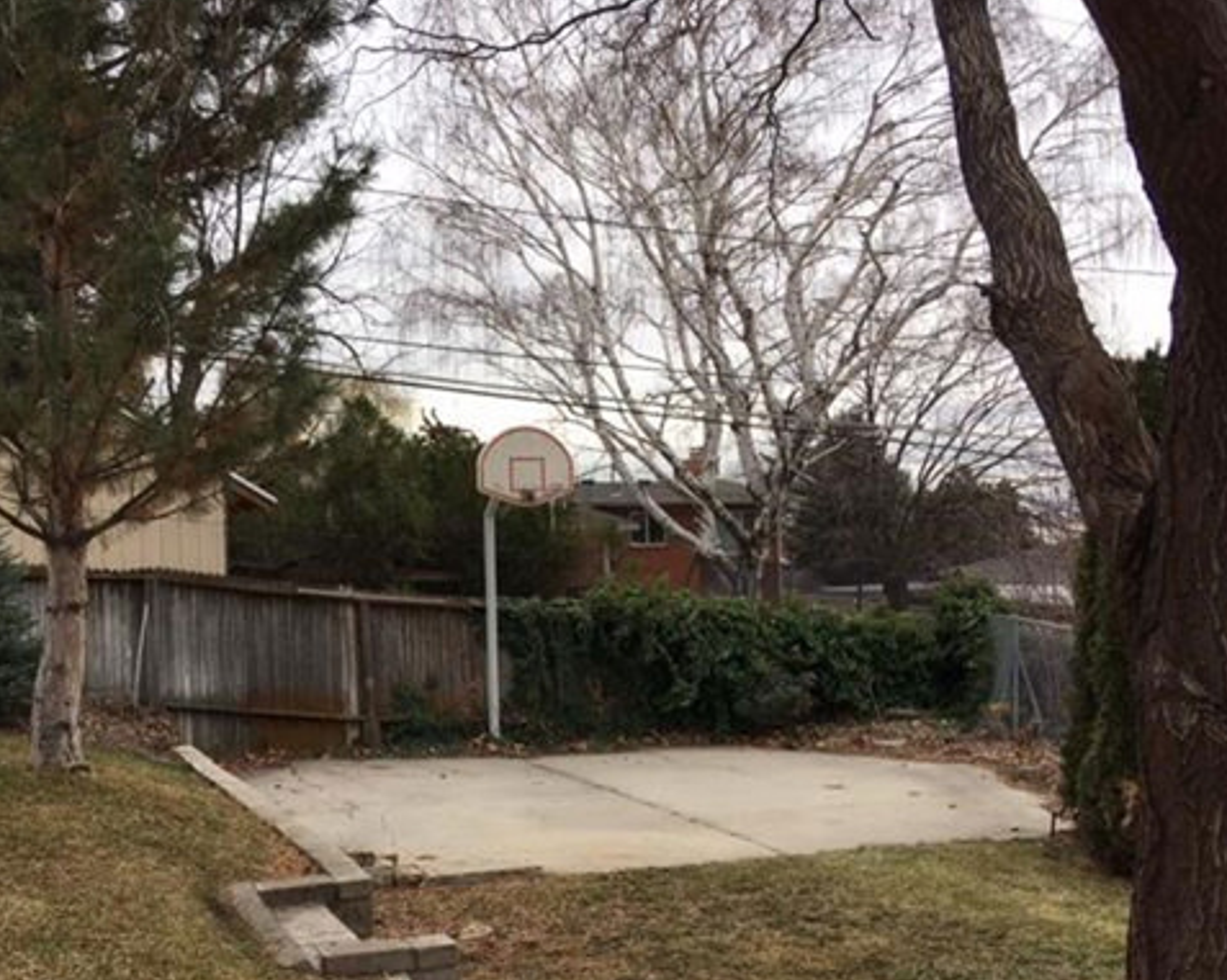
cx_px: 484
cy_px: 599
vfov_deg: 38.9
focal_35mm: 38
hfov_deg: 47.7
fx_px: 1379
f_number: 2.2
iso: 25
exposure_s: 1/553
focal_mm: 4.15
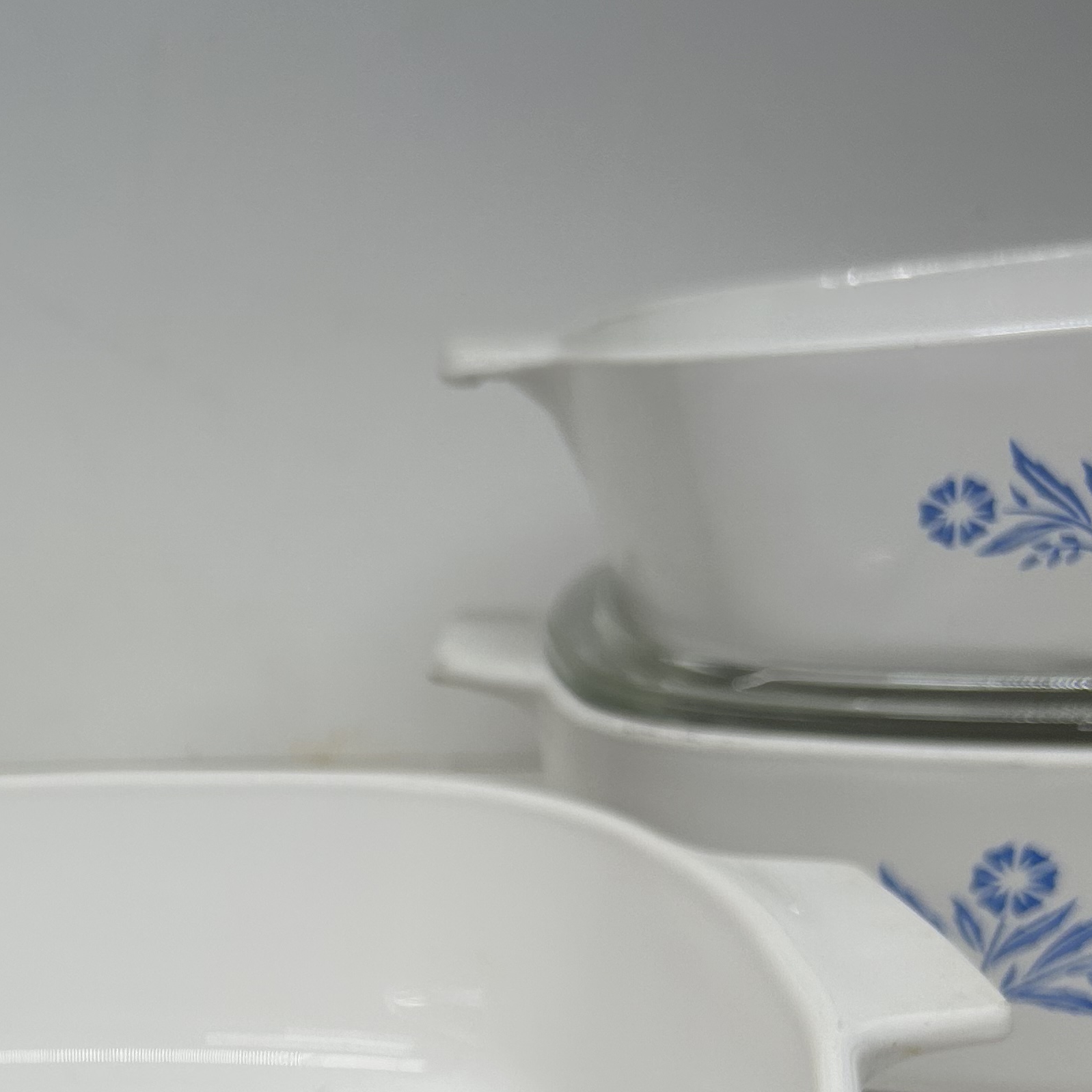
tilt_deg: -21.5
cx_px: 29
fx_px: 2070
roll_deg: +2.9
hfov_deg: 28.0
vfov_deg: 28.3
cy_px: 999
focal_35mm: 58
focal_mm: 5.7
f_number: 1.5
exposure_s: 1/621
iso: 50
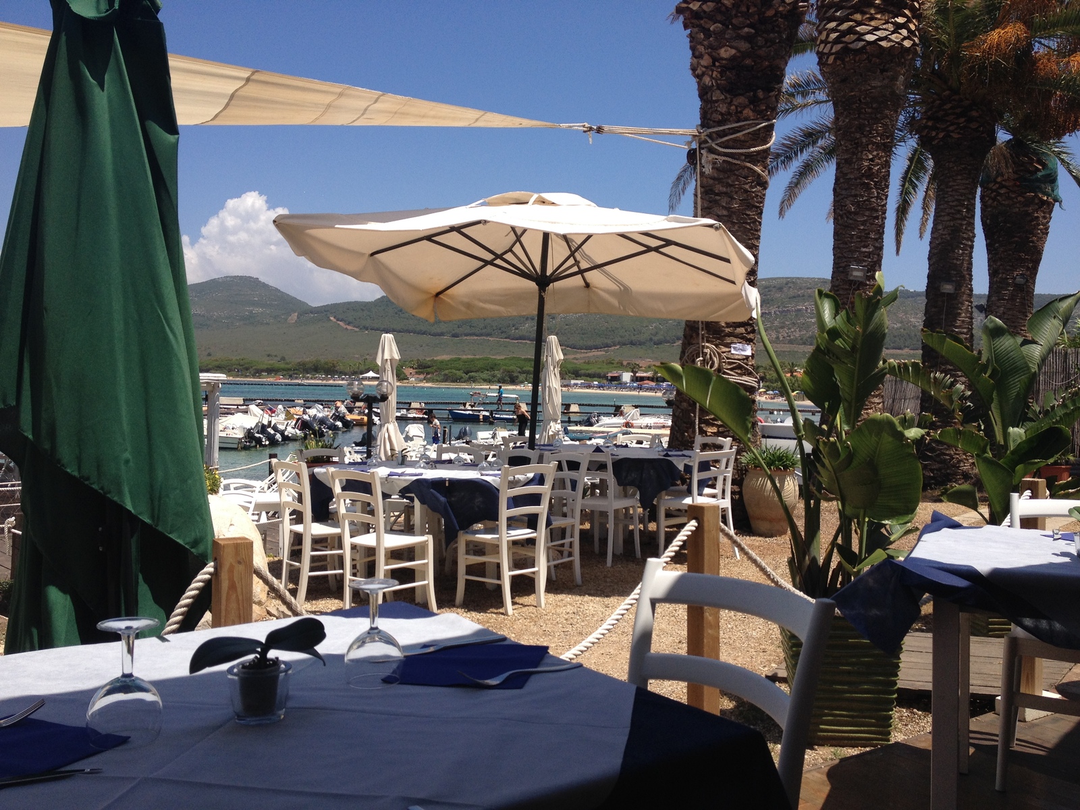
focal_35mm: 35
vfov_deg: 40.7
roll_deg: -0.9
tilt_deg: -4.3
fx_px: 1092
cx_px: 540
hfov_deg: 52.6
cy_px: 405
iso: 50
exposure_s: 1/2045
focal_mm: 4.28
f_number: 2.4
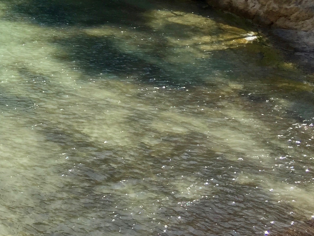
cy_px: -24
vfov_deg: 18.0
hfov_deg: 22.1
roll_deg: -3.6
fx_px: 717
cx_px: -96
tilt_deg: -10.1
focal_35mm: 79
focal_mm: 4.15
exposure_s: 1/1721
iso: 32
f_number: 2.2
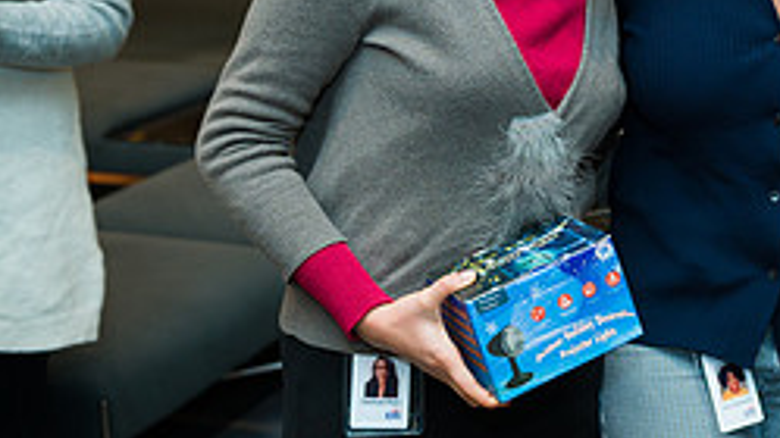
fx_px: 1613
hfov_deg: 26.0
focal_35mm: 78
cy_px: 41
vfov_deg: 15.3
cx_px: 755
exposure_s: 1/200
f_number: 4
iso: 400
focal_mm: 32
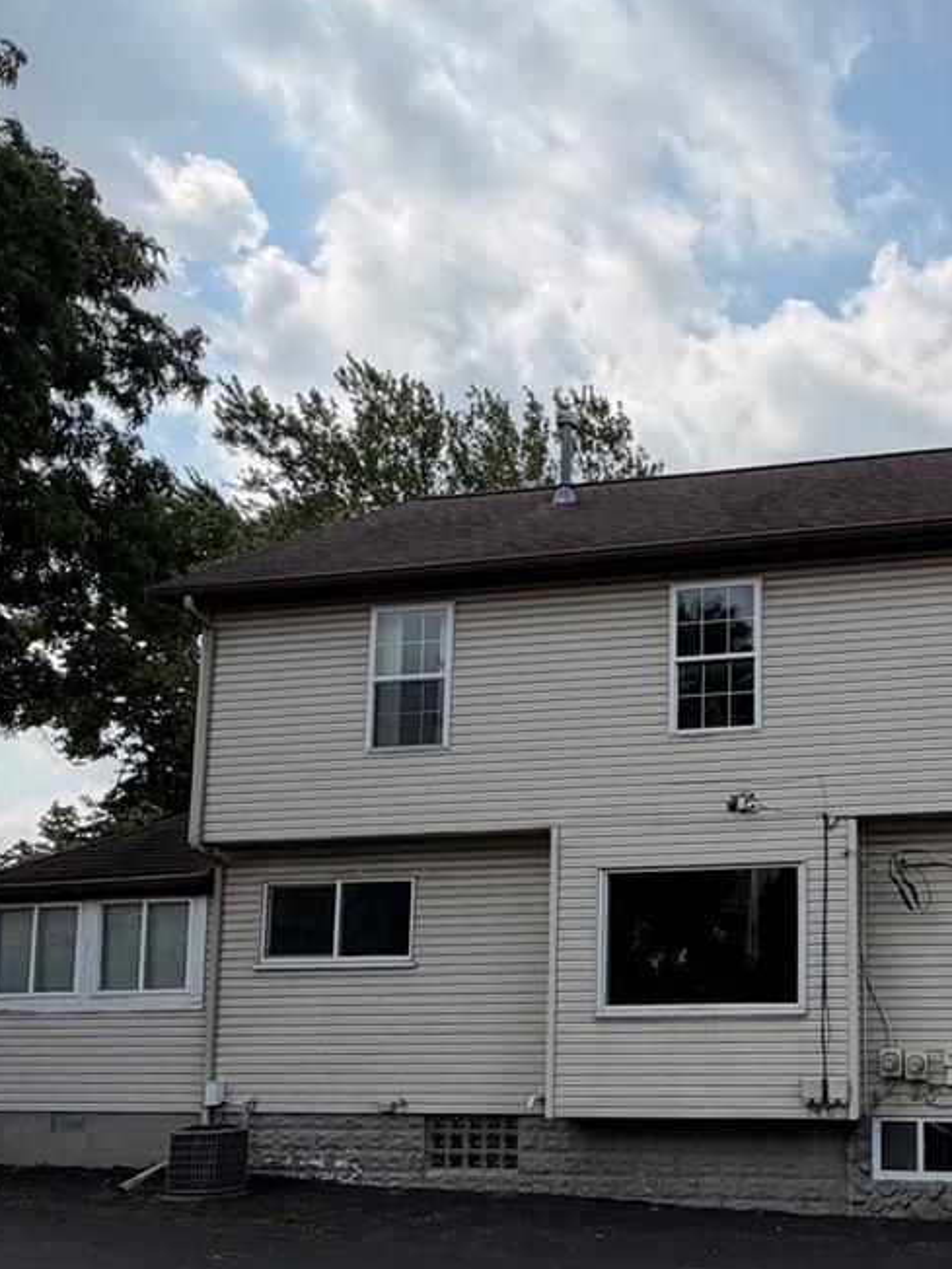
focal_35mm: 33
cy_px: 884
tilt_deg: +8.9
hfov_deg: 39.7
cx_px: 860
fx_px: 1210
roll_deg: +0.4
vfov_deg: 53.8
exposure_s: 1/1167
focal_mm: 2.22
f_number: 2.2
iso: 20
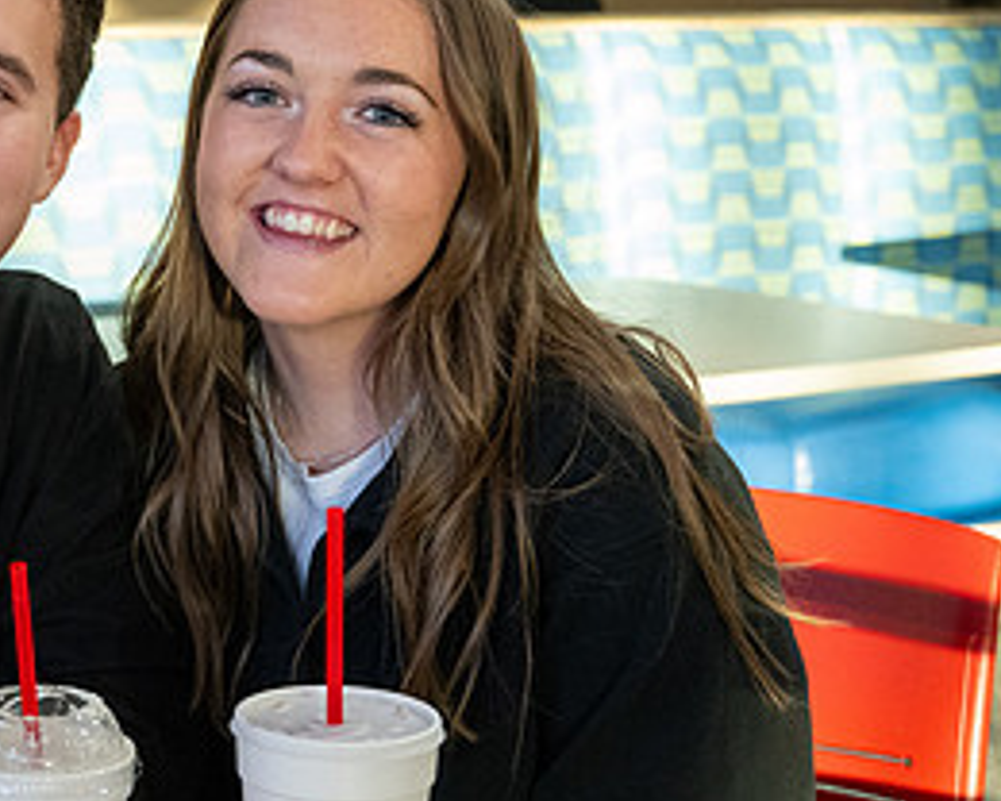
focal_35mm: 87
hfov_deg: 21.5
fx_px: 2577
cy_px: 379
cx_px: 85
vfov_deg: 17.7
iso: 3200
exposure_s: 1/250
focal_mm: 39
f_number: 4
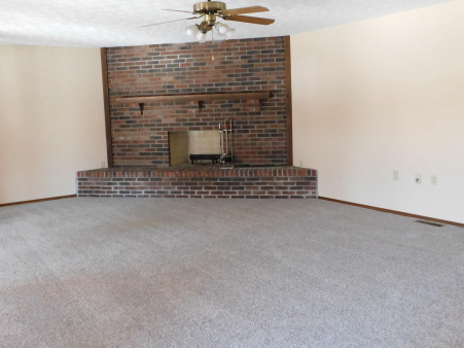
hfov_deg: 53.9
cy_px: 143
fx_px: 456
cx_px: 213
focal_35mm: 34
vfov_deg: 41.6
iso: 280
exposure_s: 1/30
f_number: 3
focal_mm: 4
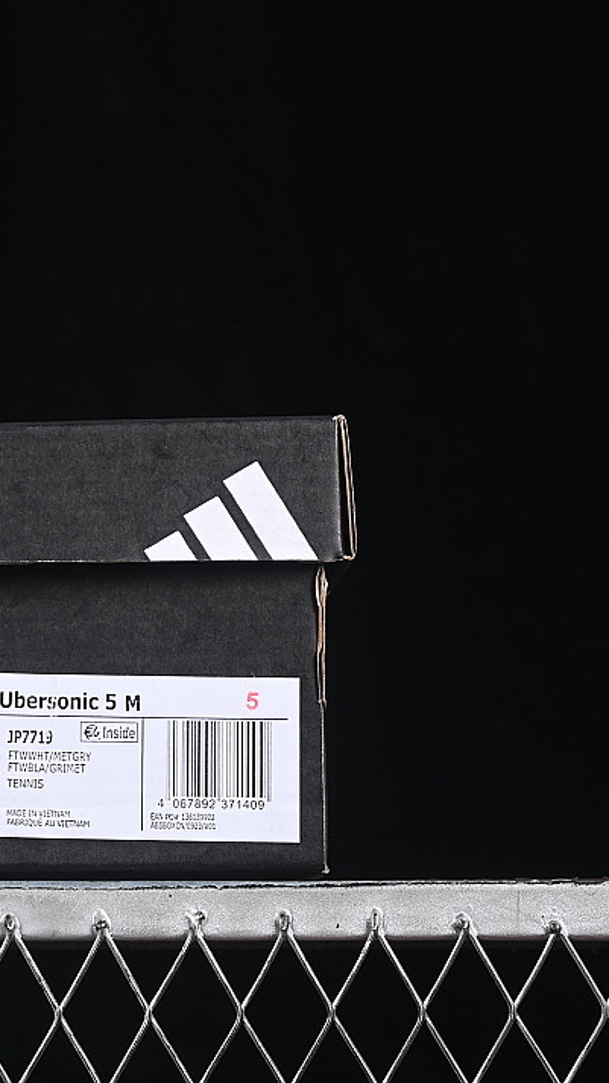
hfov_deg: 10.1
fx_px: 3417
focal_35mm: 119
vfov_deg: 18.0
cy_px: 538
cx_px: -70
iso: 160
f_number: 6.3
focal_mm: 50
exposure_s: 1/60
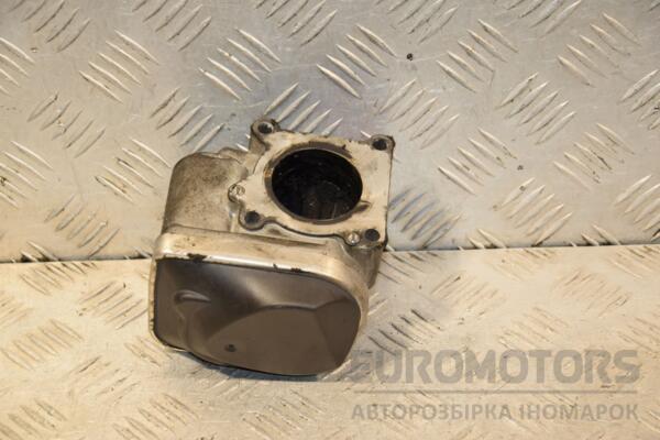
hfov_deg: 18.2
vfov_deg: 12.2
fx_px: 2062
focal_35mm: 112
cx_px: 330
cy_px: 220
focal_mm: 75
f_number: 6.3
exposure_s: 1/200
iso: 800
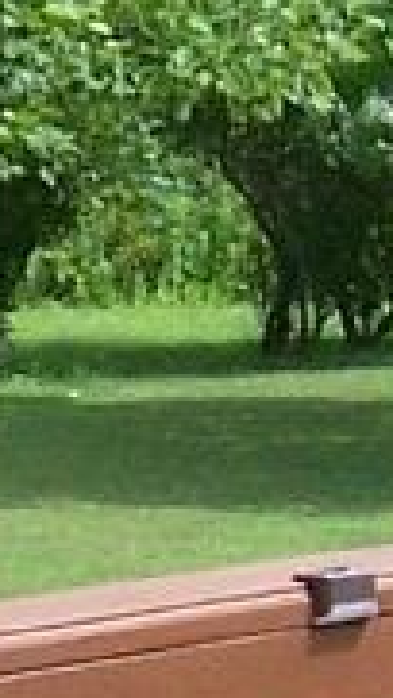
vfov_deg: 7.0
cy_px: 575
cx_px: -389
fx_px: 5716
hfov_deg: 3.9
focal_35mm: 309
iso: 80
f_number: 3.4
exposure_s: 1/500
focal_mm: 5.5
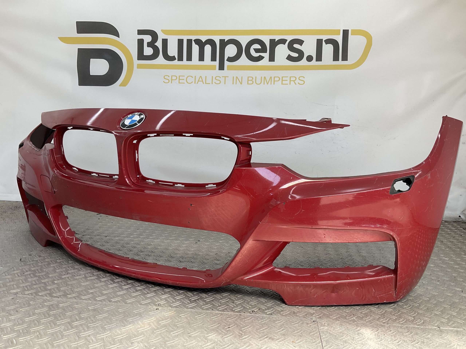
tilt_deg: -9.8
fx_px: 390
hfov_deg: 61.7
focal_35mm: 29
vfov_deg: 48.2
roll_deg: -2.9
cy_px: 174
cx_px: 233
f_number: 1.8
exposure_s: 1/217
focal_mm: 3
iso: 16
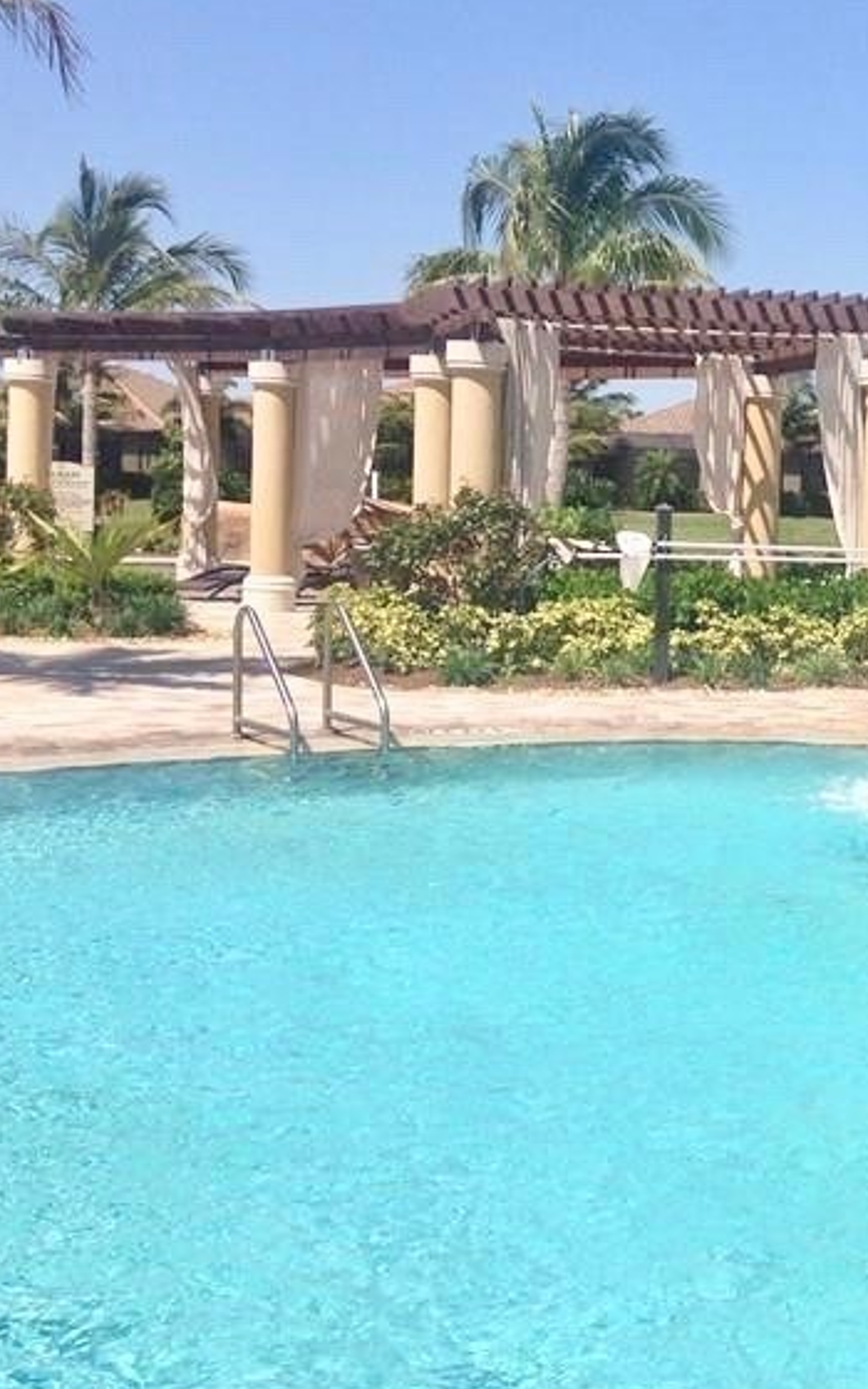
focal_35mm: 64
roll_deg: +0.1
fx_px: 2422
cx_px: 1084
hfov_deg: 19.0
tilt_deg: -4.0
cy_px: 548
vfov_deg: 31.9
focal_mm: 4.12
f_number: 2.4
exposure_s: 1/1938
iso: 50
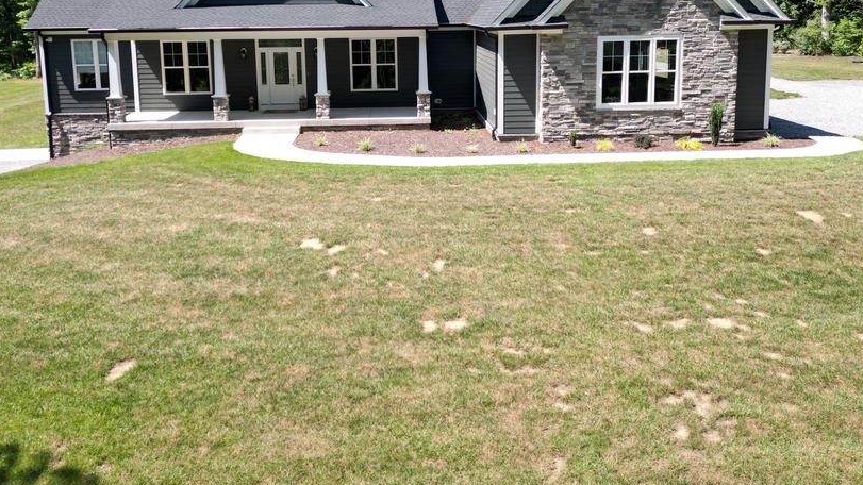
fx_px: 755
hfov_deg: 59.5
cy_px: 123
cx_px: 414
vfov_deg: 34.9
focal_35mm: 33
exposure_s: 1/1250
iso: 110
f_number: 1.7
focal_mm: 6.72
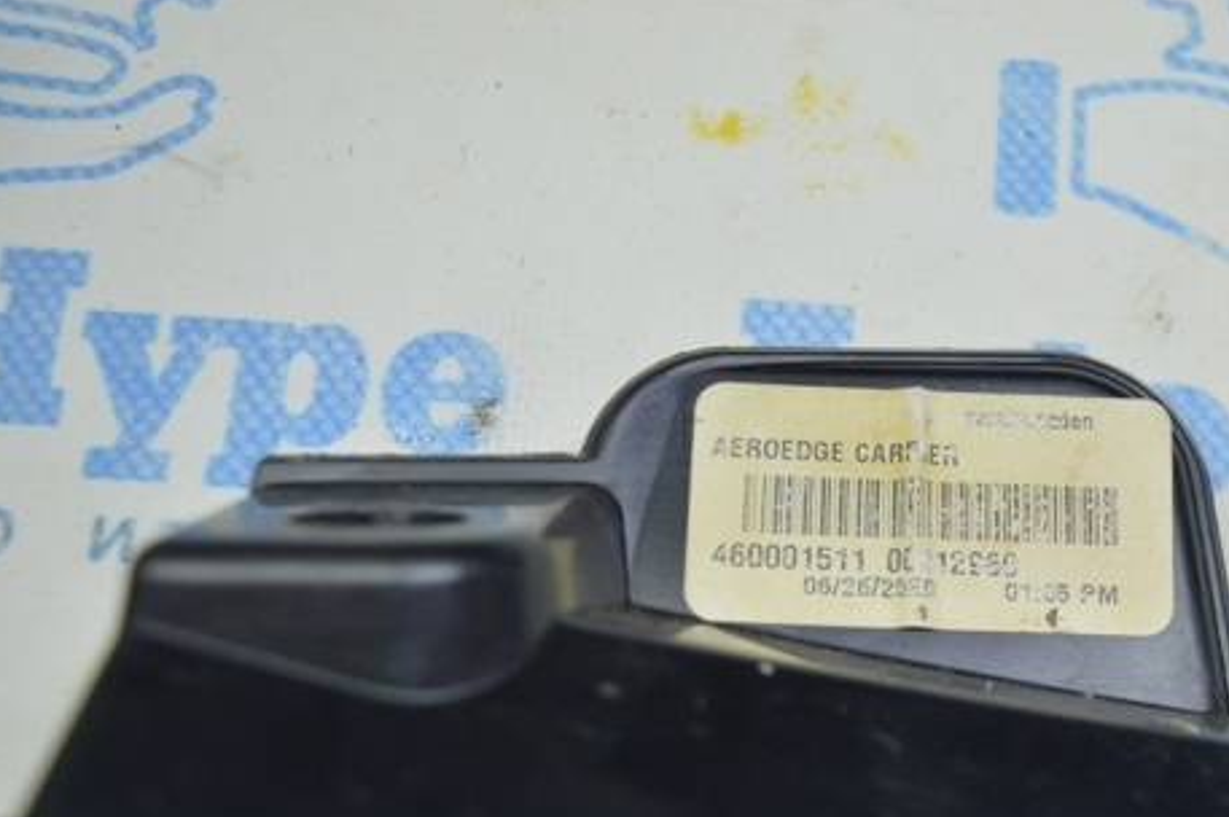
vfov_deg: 23.7
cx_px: 847
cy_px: 560
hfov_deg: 34.8
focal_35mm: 57
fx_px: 1934
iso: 400
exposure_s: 1/40
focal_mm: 27
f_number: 4
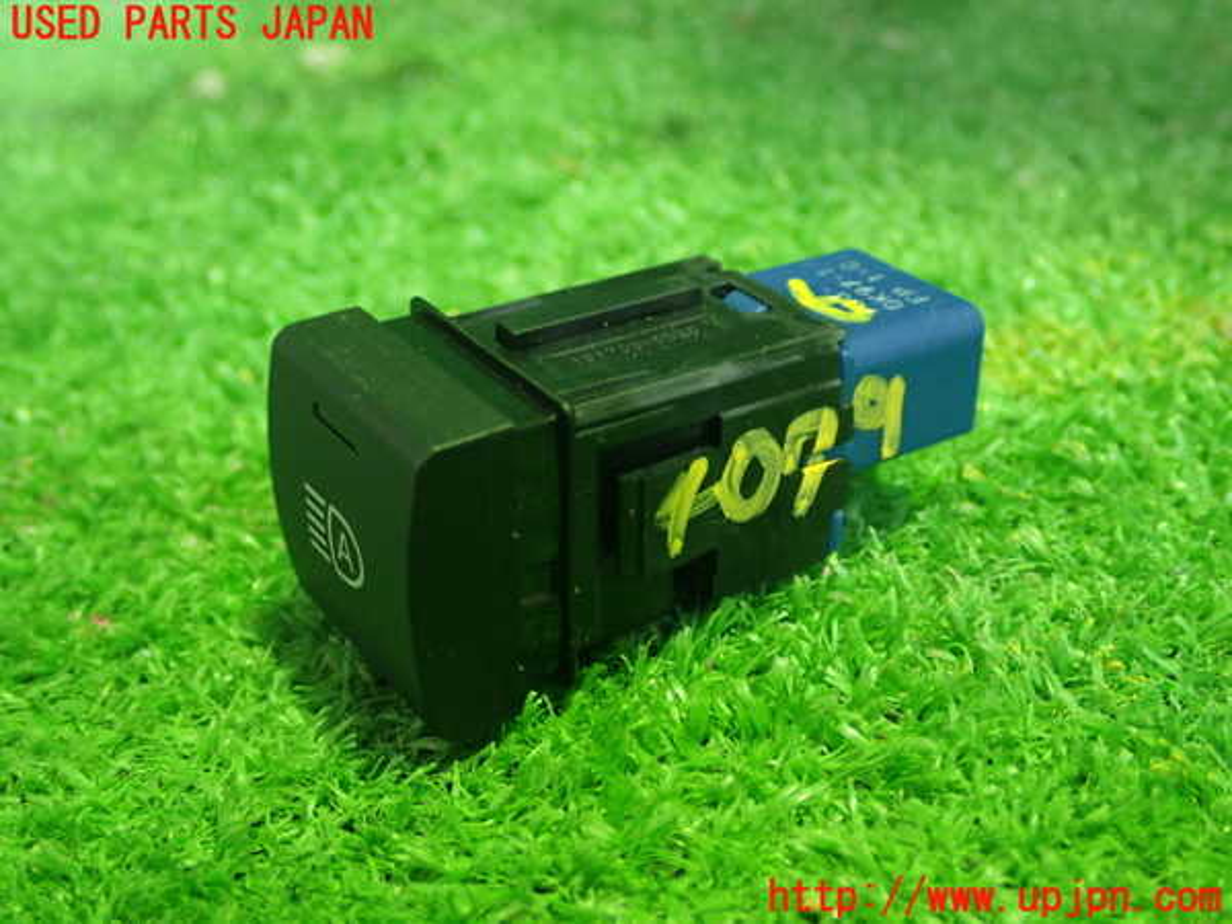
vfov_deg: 30.9
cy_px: 462
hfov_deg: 40.4
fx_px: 1673
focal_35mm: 47
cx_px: 616
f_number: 3.1
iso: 800
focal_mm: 8.4
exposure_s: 1/13
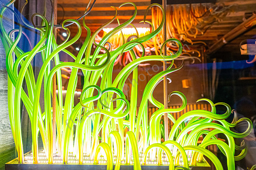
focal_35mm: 32
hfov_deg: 59.3
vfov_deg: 41.6
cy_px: 85
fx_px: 225
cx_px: 128
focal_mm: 20
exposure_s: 1/125
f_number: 3.2
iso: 800
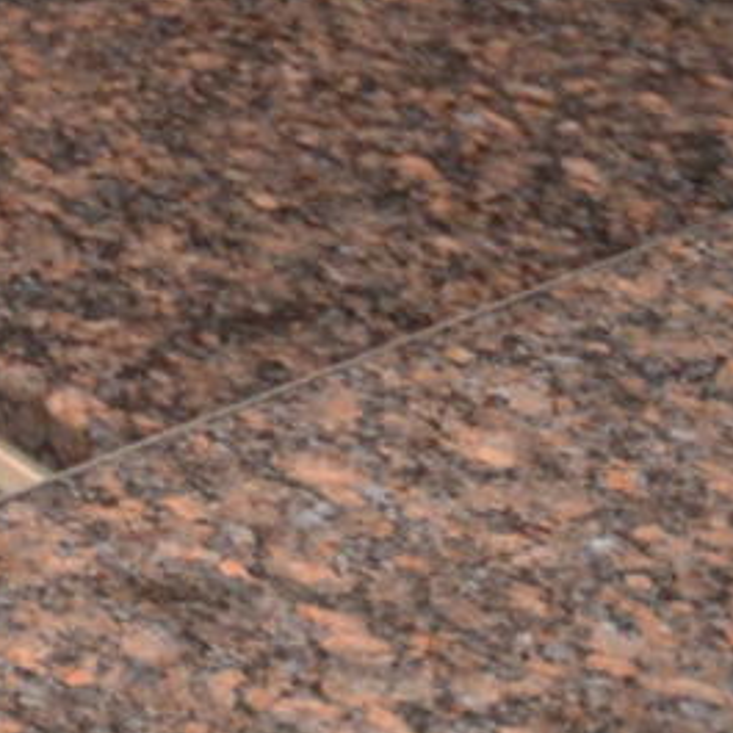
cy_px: -1355
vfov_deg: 9.7
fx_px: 3450
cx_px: -1817
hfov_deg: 8.7
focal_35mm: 144
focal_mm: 10
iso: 800
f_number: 3.5
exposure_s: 1/60
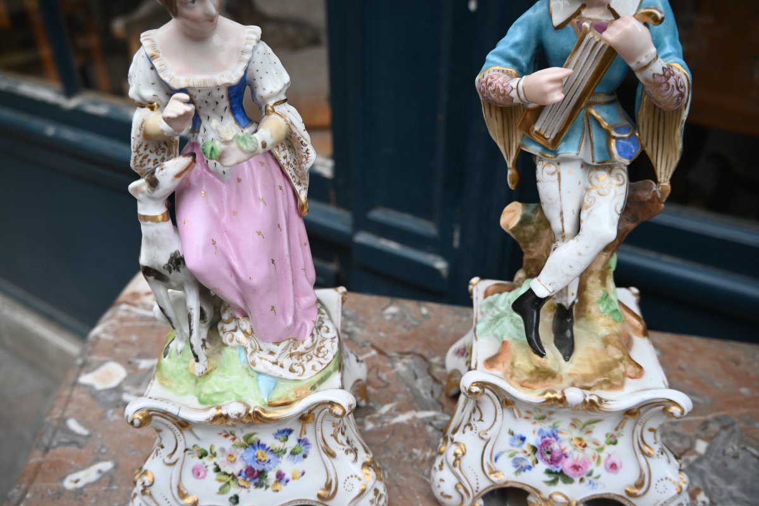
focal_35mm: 29
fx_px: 617
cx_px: 380
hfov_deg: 63.2
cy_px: 253
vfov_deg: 44.6
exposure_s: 1/250
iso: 250
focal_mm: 19.5
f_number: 4
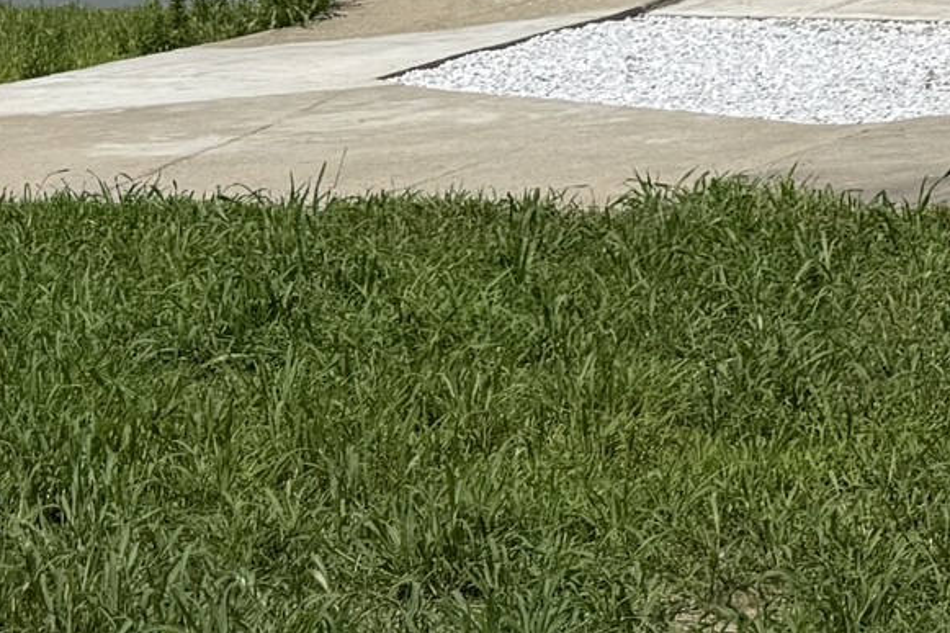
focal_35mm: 132
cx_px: 1486
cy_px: -844
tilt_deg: +10.3
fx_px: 3482
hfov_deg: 14.4
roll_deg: +0.5
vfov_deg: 9.4
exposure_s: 1/9091
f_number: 1.78
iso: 80
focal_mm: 6.76
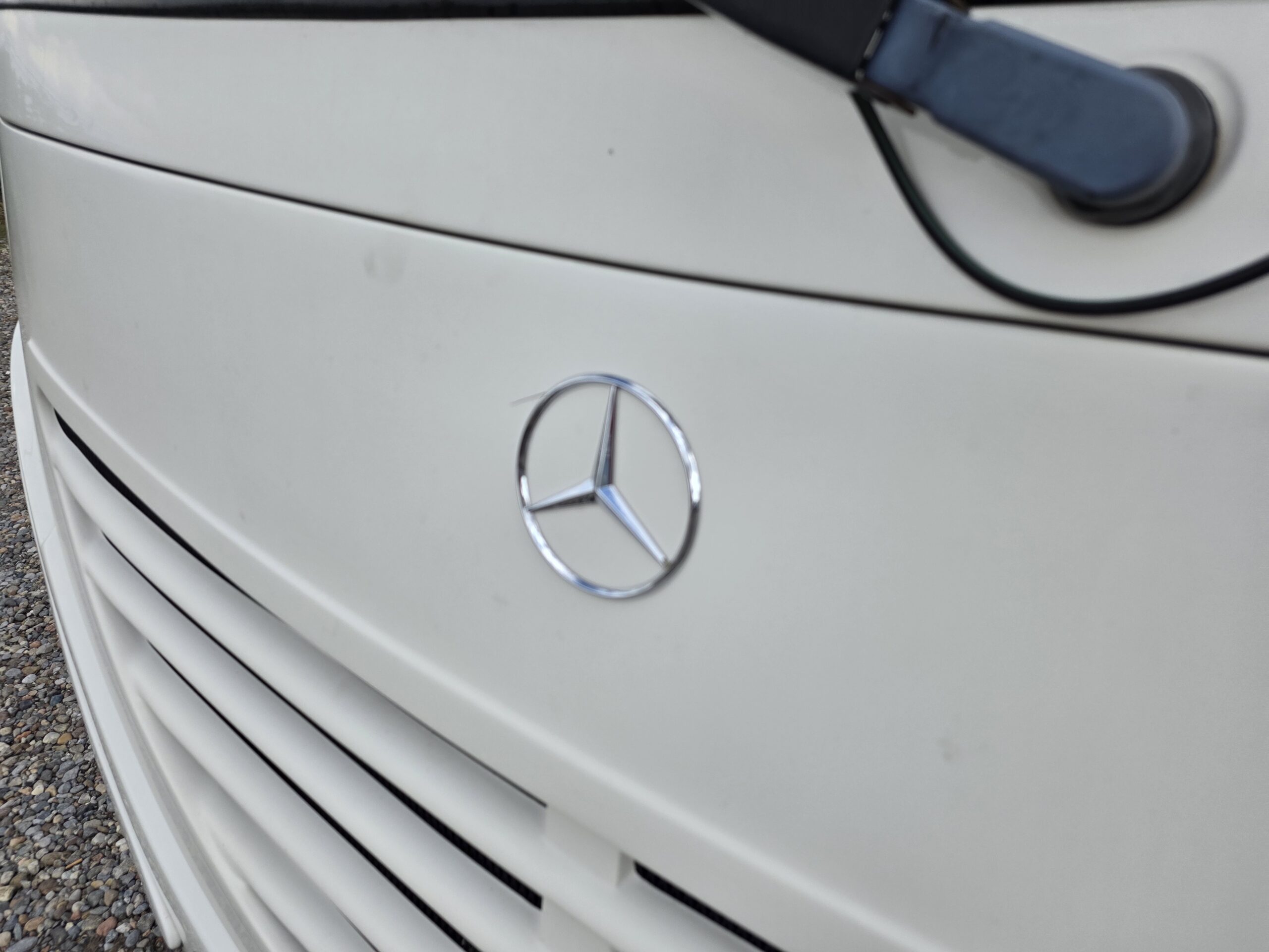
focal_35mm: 23
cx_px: 634
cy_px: 476
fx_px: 843
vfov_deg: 58.9
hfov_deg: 73.9
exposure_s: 1/6355
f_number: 1.7
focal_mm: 6.25
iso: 80
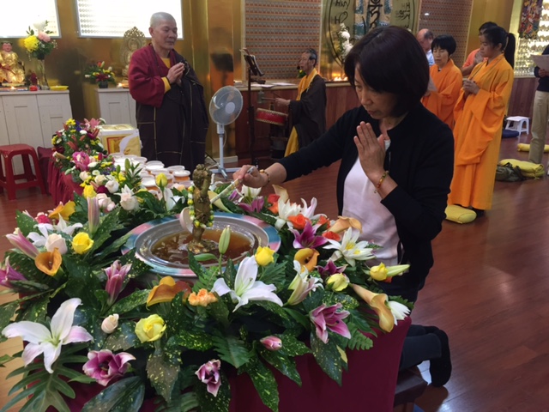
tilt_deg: -19.8
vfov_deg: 48.2
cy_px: 206
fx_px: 460
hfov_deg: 61.7
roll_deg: -2.4
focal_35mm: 29
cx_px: 274
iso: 125
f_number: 2.2
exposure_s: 1/33
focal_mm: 4.15
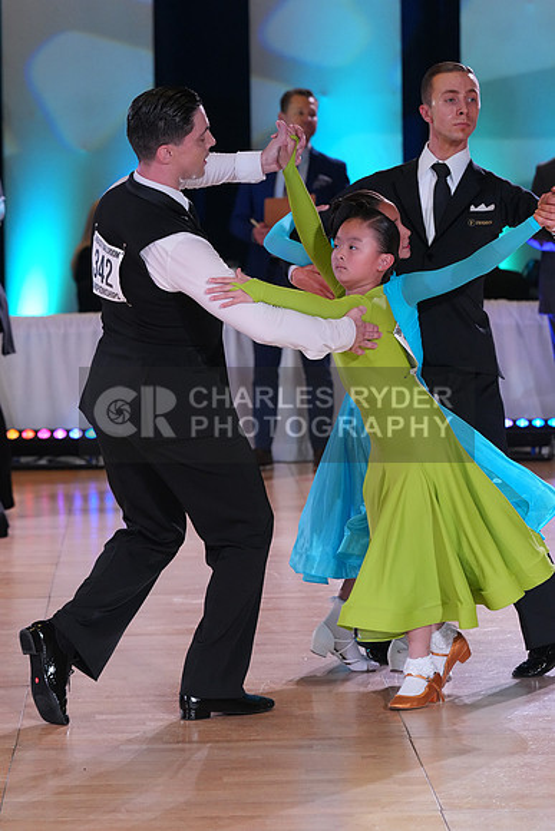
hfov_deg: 9.3
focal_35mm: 148
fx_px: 3420
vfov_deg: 13.9
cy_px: 416
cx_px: 278
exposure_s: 1/250
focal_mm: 148
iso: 3200
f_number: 5.6
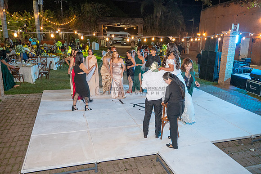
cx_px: 130
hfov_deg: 65.5
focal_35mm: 28
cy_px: 87
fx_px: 203
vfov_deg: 46.4
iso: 2500
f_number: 5
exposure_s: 1/80
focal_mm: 28
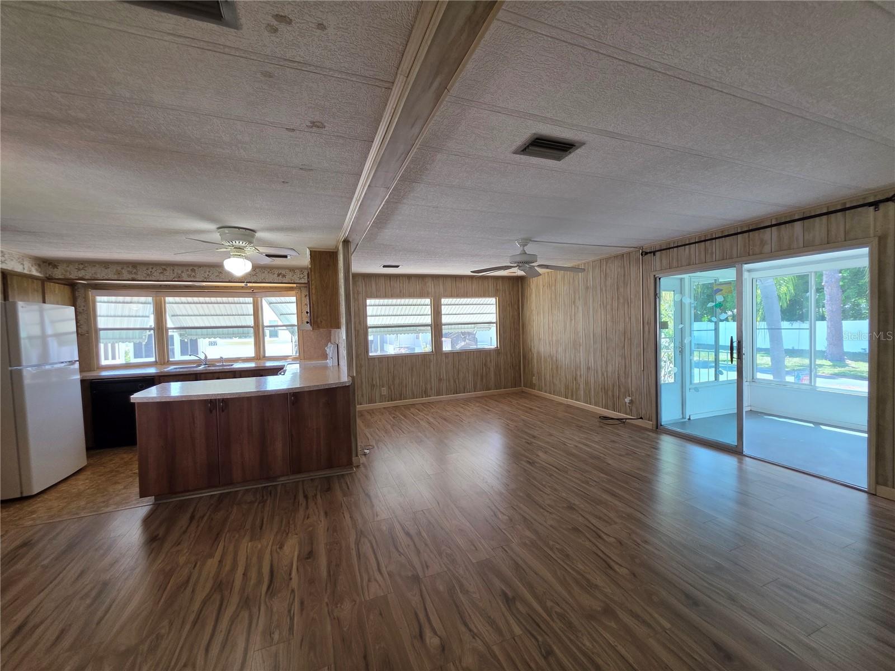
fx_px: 336
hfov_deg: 106.2
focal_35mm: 13
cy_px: 336
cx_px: 448
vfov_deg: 89.9
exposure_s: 1/120
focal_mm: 2.2
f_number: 1.9
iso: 100
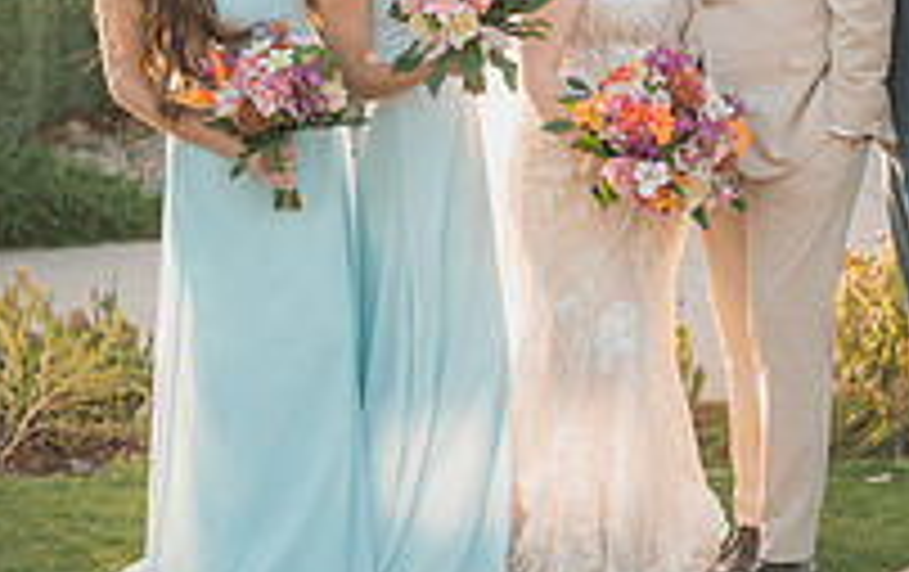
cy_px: 56
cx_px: 855
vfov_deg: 9.0
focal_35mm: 146
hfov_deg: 14.1
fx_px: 3623
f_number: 1.2
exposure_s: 1/2000
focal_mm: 50
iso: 200
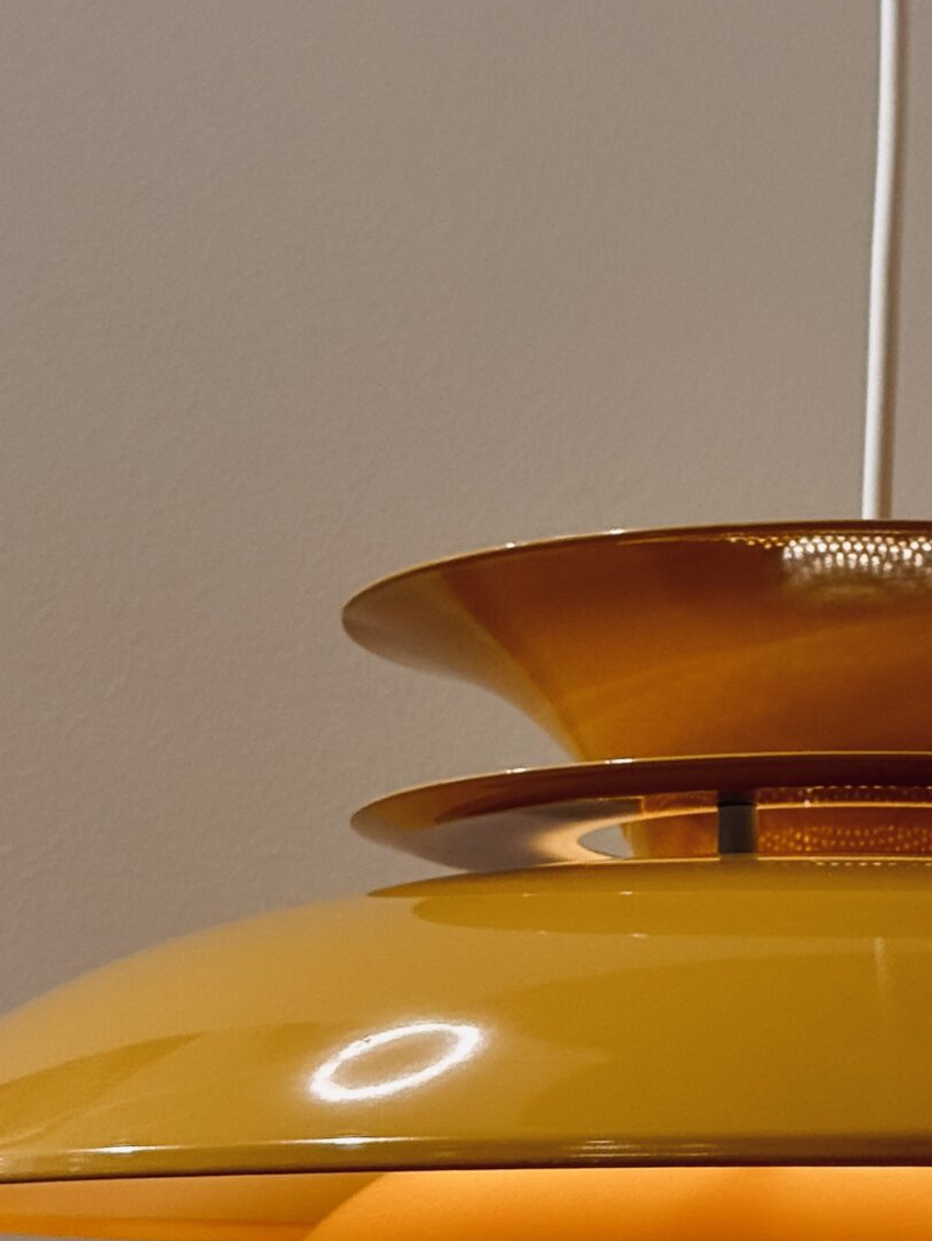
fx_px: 4054
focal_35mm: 113
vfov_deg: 17.4
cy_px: 827
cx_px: 869
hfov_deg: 13.0
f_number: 1.78
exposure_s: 1/270
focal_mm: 6.76
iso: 80
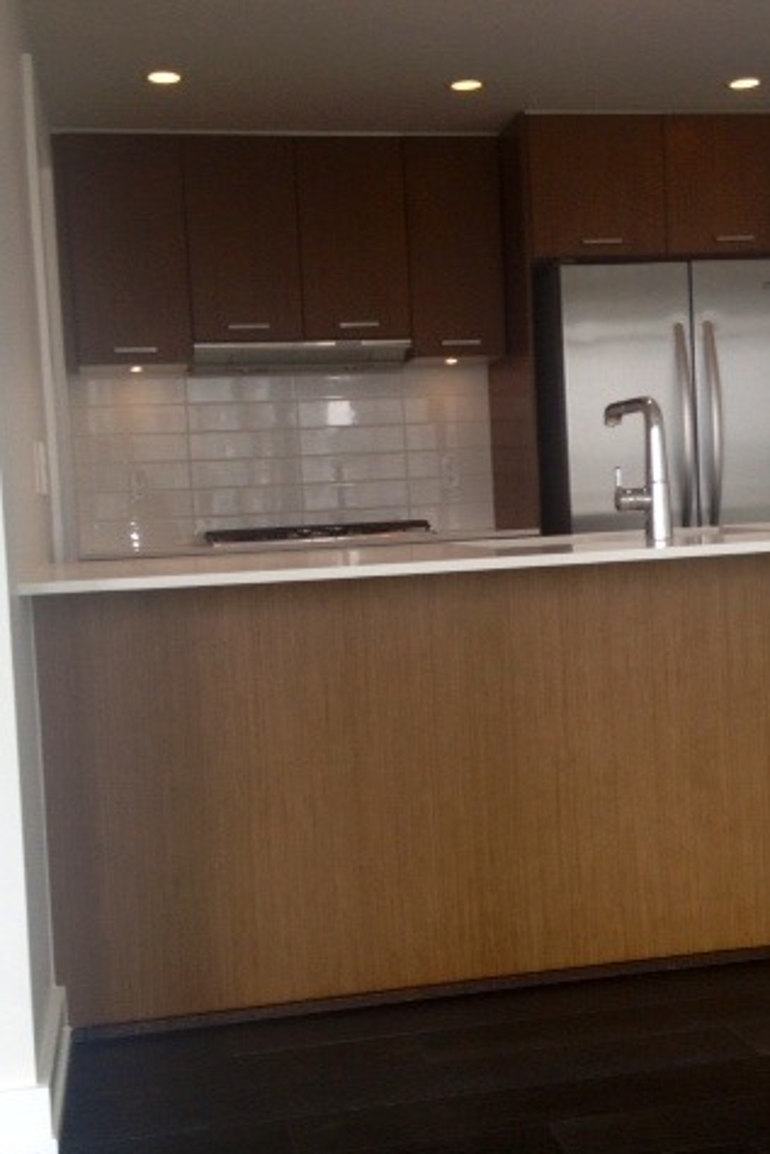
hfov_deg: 27.5
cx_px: 445
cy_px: 581
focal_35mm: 49
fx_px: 1571
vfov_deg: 40.3
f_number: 2.4
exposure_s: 1/120
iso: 64
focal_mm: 4.28
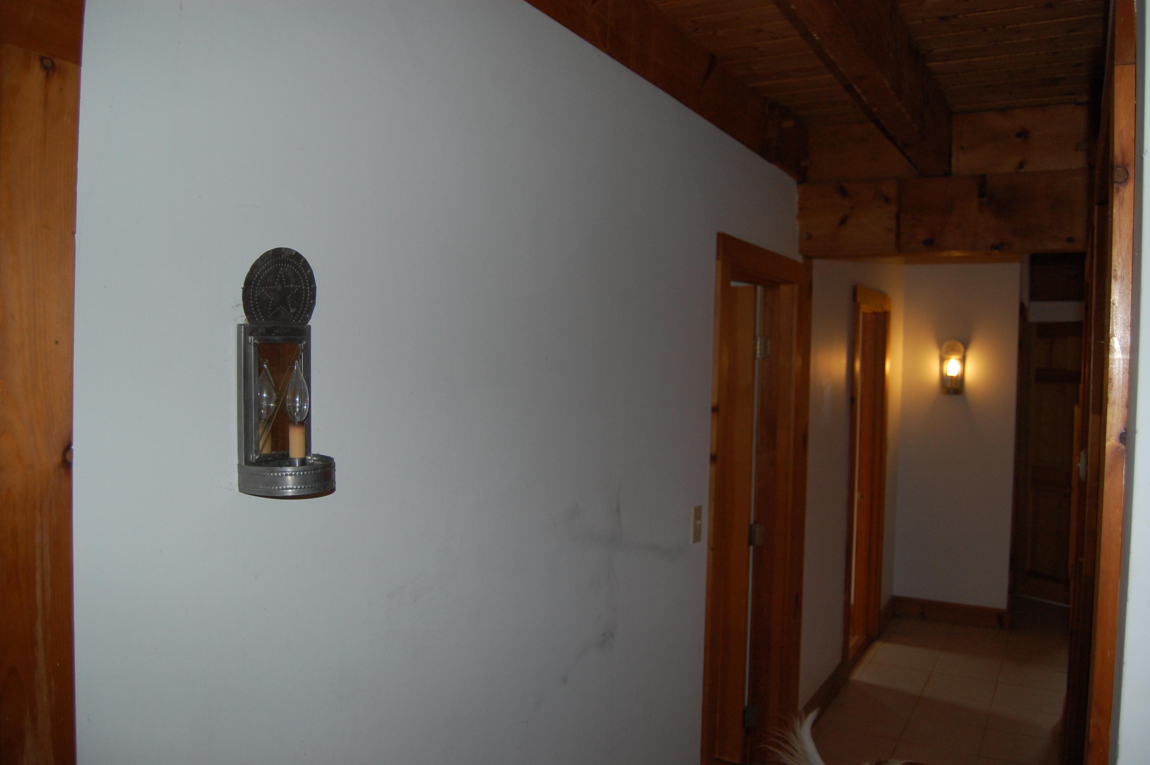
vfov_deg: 47.8
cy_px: 382
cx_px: 575
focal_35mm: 27
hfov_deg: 67.4
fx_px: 862
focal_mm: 18
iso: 400
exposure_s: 1/60
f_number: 3.5
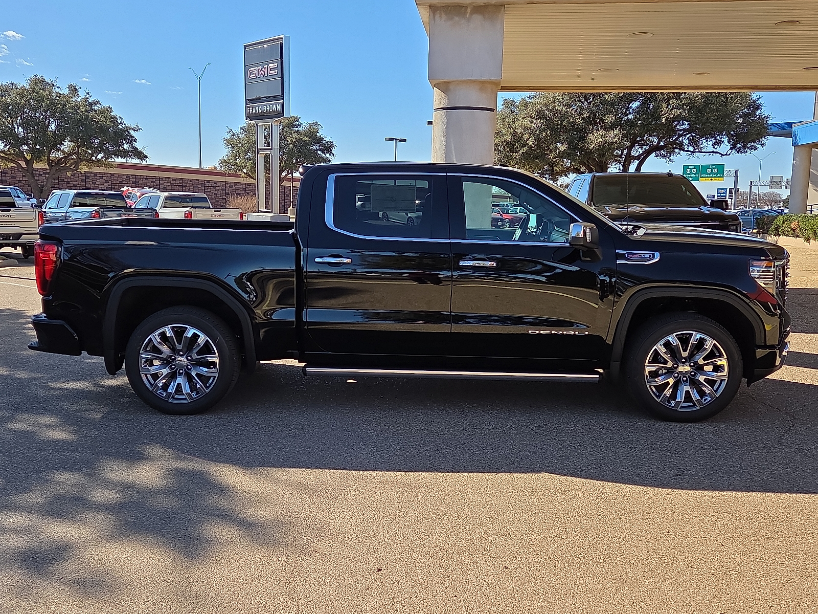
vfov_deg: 41.8
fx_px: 803
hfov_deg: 54.0
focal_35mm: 34
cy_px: 307
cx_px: 409
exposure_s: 1/1429
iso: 25
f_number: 1.8
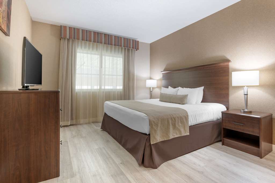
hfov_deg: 93.3
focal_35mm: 17
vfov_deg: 70.3
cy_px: 92
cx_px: 138
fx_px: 130
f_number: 10
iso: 200
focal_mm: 17
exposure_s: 1/3
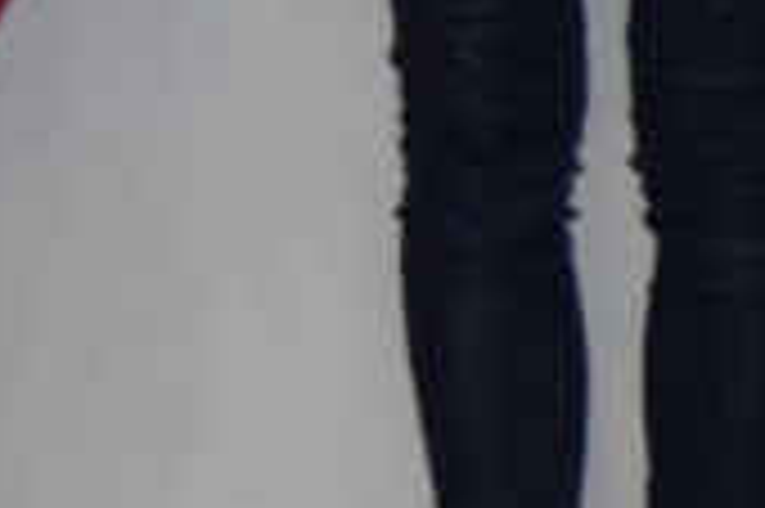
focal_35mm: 777
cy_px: -528
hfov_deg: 2.6
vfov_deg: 1.8
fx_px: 16495
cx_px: -1282
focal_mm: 86
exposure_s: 1/80
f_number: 5.3
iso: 800
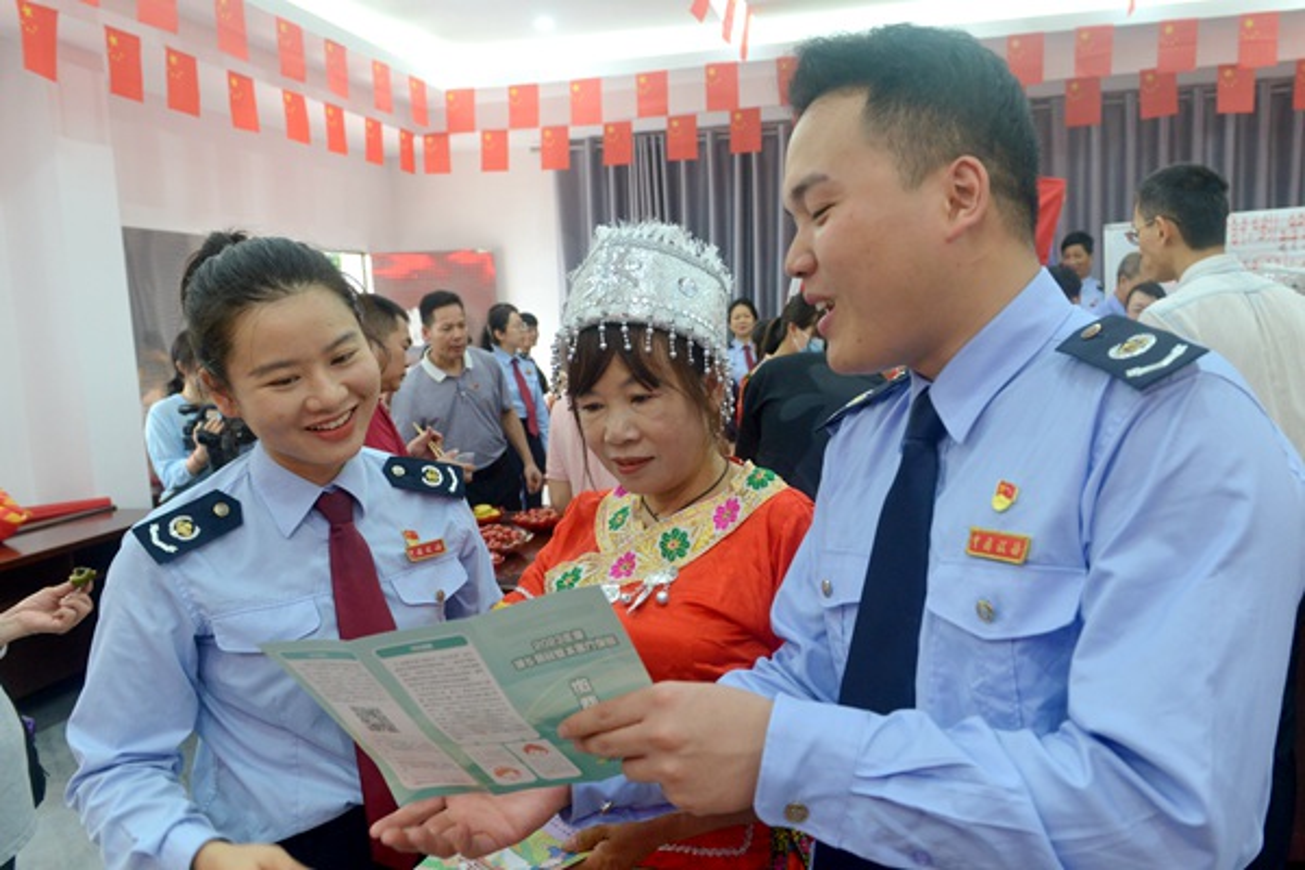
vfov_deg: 53.1
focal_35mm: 24
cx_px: 652
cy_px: 435
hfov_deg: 73.7
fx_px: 870
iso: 2000
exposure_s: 1/100
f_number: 5
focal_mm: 24
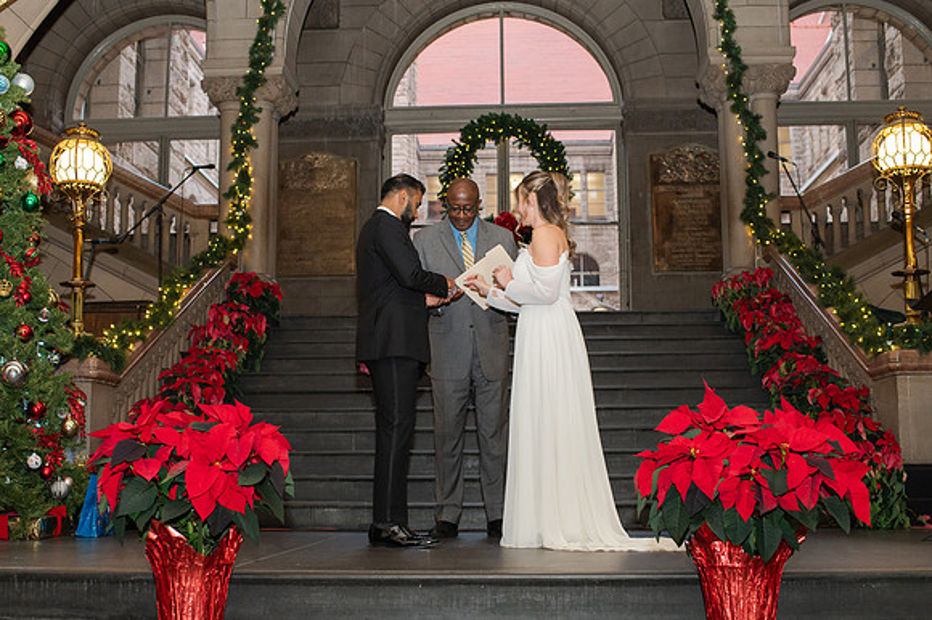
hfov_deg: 46.3
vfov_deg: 31.7
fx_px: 1090
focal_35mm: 42
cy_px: 352
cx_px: 454
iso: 1000
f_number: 3.5
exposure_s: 1/200
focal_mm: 35
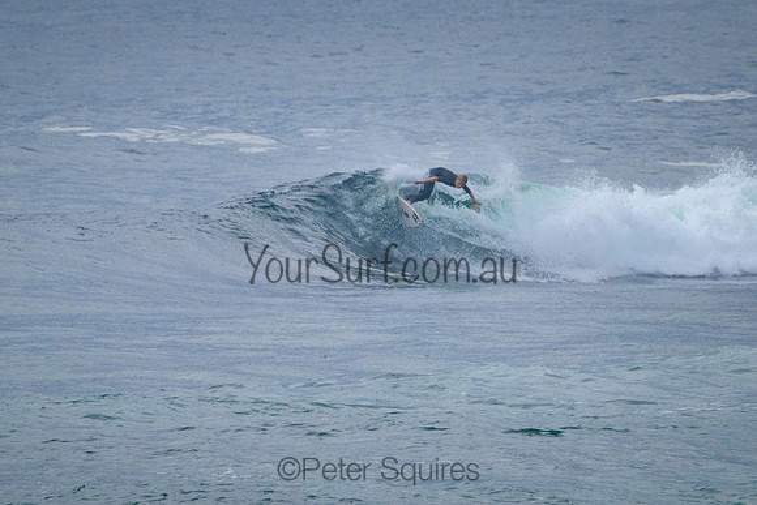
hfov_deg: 1.9
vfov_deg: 1.3
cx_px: 414
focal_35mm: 1100
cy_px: 229
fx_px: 23128
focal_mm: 800
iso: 2500
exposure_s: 1/2000
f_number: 11
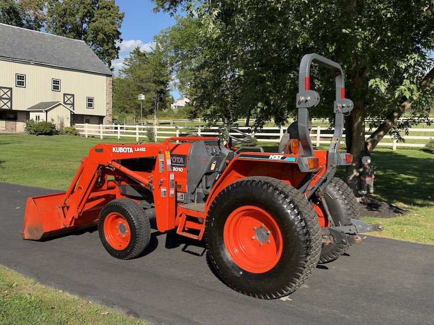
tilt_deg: -3.5
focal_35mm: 32
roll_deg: -2.1
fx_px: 401
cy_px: 162
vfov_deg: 44.2
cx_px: 217
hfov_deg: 56.8
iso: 64
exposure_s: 1/2146
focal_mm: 6.93
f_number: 1.8
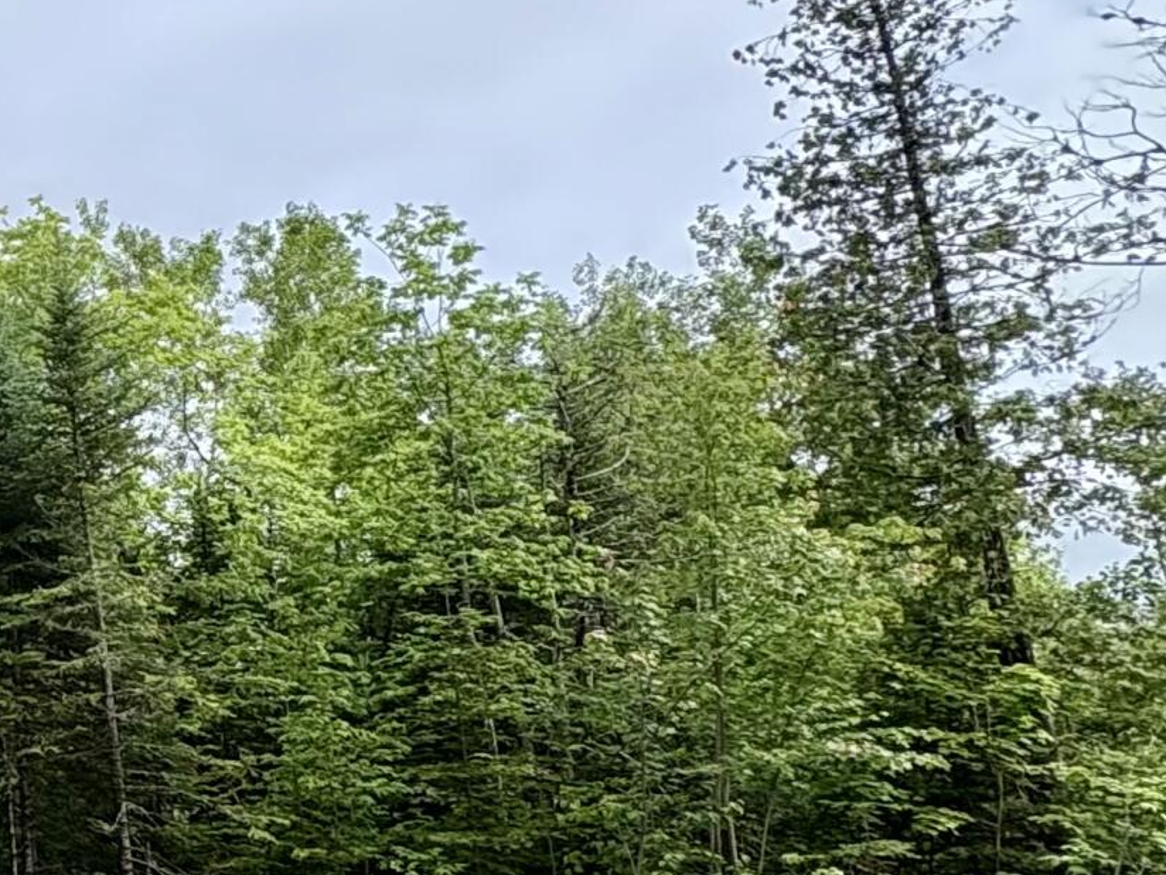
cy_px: 518
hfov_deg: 26.5
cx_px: -600
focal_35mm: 51
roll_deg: +2.7
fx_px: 1718
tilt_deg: +10.0
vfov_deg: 28.5
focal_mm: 2.22
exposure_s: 1/1506
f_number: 2.2
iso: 64
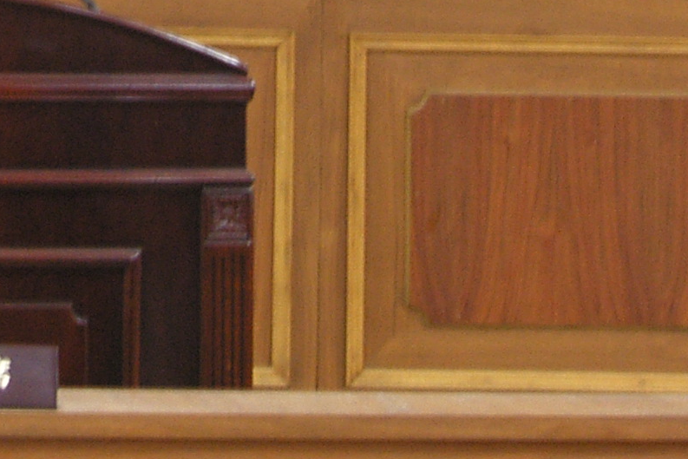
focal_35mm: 321
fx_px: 6135
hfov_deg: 6.4
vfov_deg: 4.2
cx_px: -171
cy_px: -482
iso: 100
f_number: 3.2
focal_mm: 19.4
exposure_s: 1/8
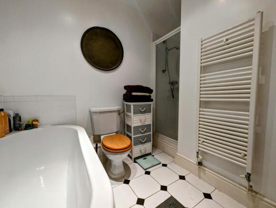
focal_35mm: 13
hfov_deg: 106.1
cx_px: 138
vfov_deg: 90.1
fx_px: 104
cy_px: 104
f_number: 2.2
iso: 79
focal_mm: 1.95
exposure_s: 1/25
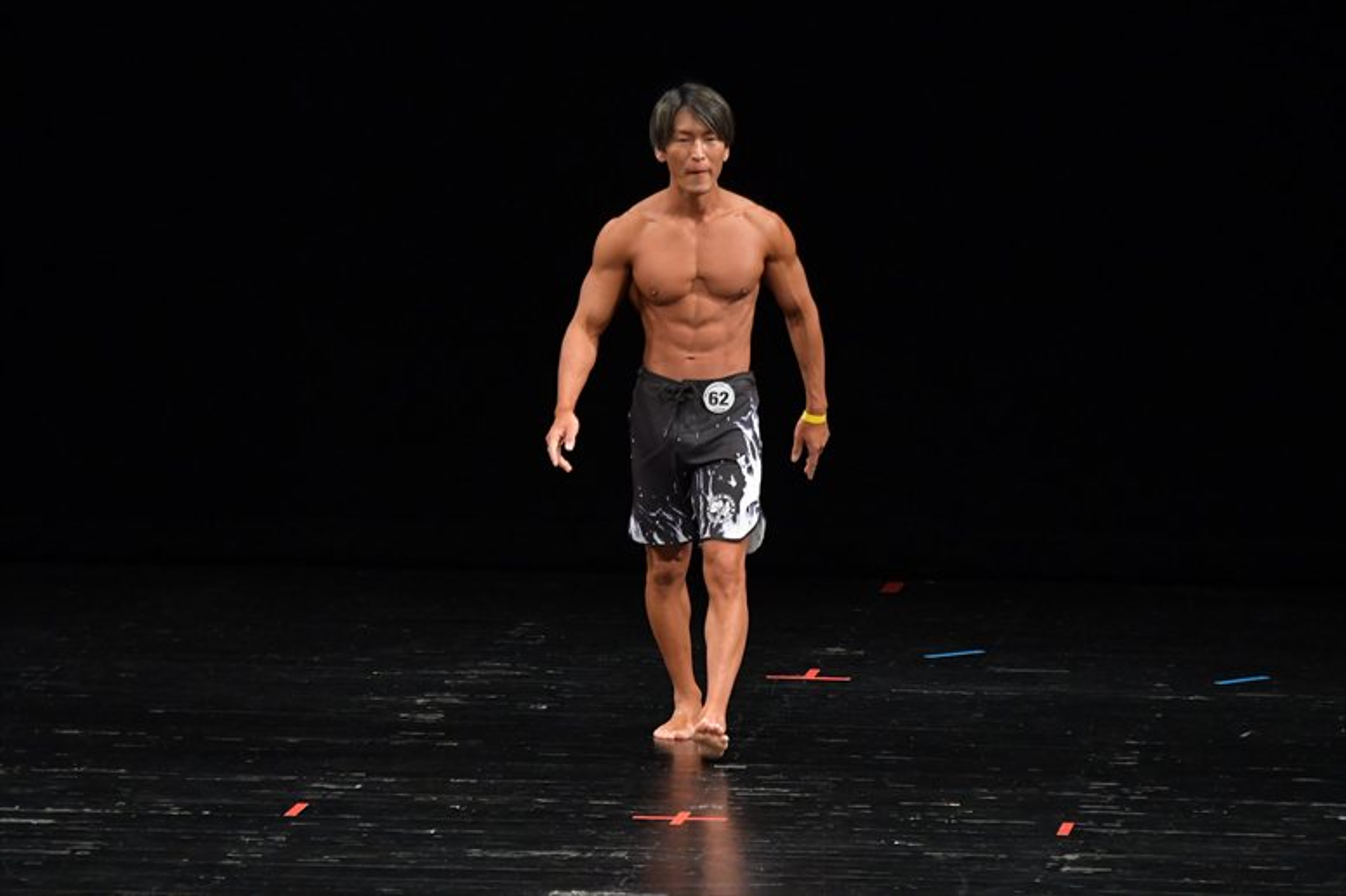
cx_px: 673
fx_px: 10090
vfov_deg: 5.1
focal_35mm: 270
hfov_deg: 7.6
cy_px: 448
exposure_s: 1/400
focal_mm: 180
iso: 3200
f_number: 5.6
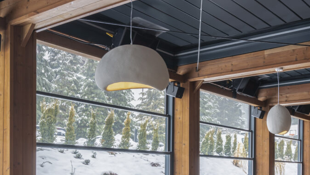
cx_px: 153
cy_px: 176
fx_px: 419
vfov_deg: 22.6
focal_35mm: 51
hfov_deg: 40.6
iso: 200
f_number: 8
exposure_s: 1/60
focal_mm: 32
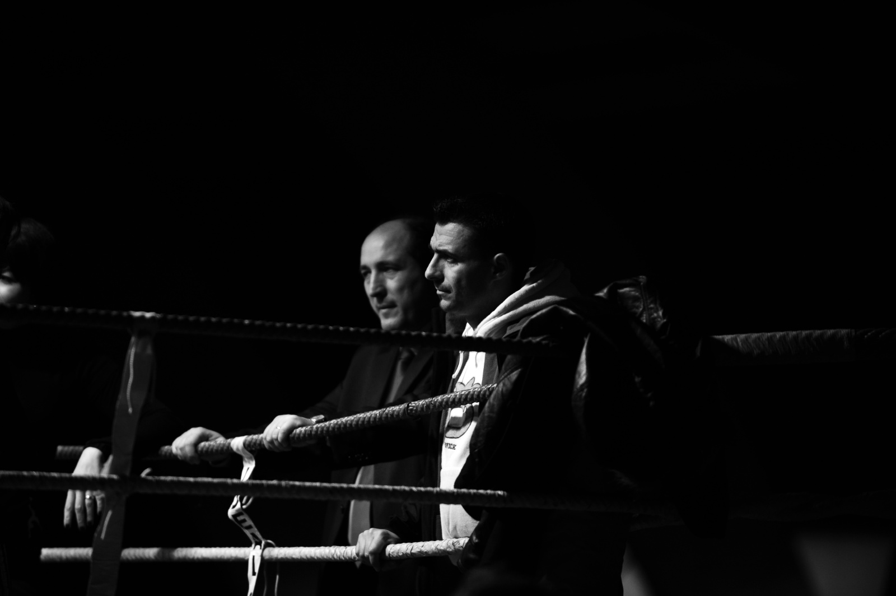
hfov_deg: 10.3
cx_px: 448
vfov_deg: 6.9
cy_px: 298
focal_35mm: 200
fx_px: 4974
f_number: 2.8
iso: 1250
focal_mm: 200
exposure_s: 1/125
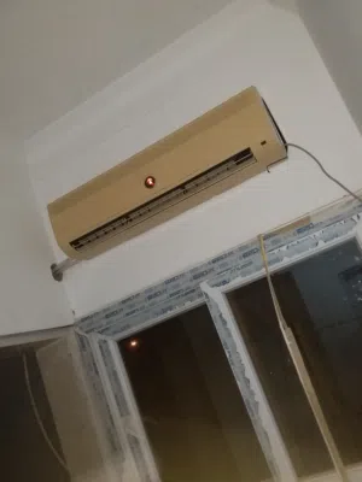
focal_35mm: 31
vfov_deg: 58.4
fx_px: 432
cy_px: 241
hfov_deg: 45.4
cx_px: 181
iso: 200
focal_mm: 3.3
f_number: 2.2
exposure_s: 1/25
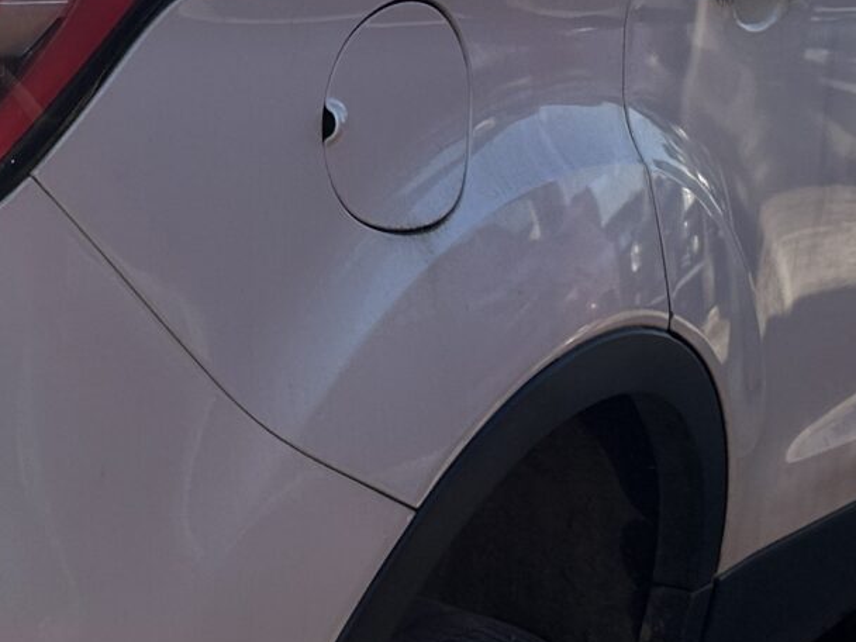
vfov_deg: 14.6
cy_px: 277
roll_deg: -1.9
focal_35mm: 101
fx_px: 2498
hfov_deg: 18.4
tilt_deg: -10.4
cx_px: -191
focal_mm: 6.86
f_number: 1.78
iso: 80
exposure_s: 1/5848
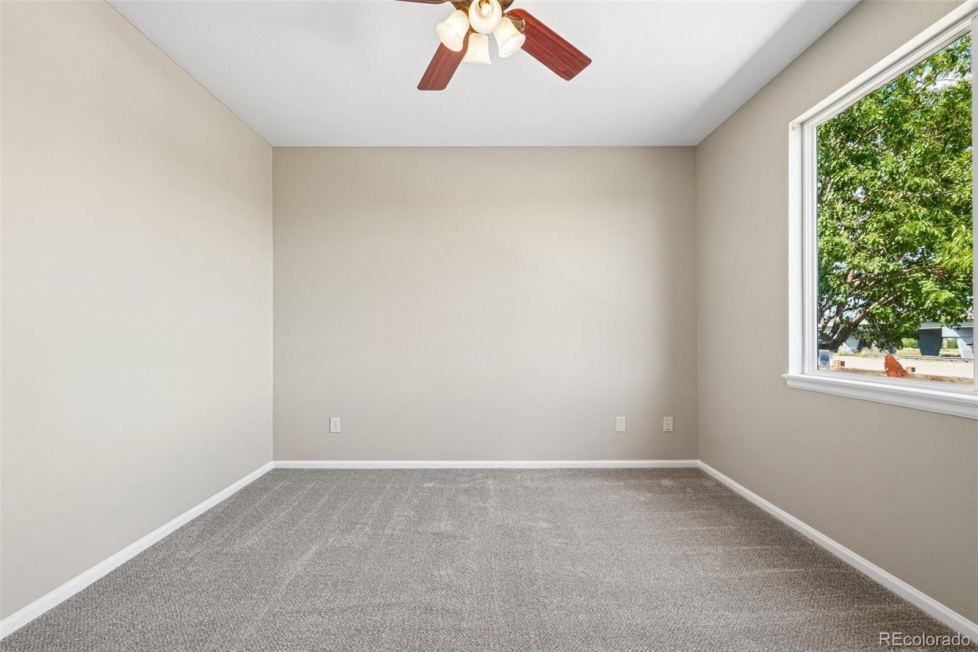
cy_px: 326
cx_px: 489
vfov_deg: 77.3
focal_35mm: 15
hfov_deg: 100.4
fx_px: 407
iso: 400
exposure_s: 1/40
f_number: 8
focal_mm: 10
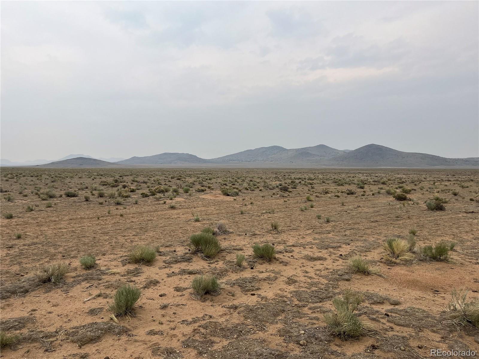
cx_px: 240
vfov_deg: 53.1
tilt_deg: -2.3
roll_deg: +0.3
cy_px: 180
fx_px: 360
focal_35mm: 26
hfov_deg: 67.3
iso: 50
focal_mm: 5.1
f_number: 1.6
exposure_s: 1/6494
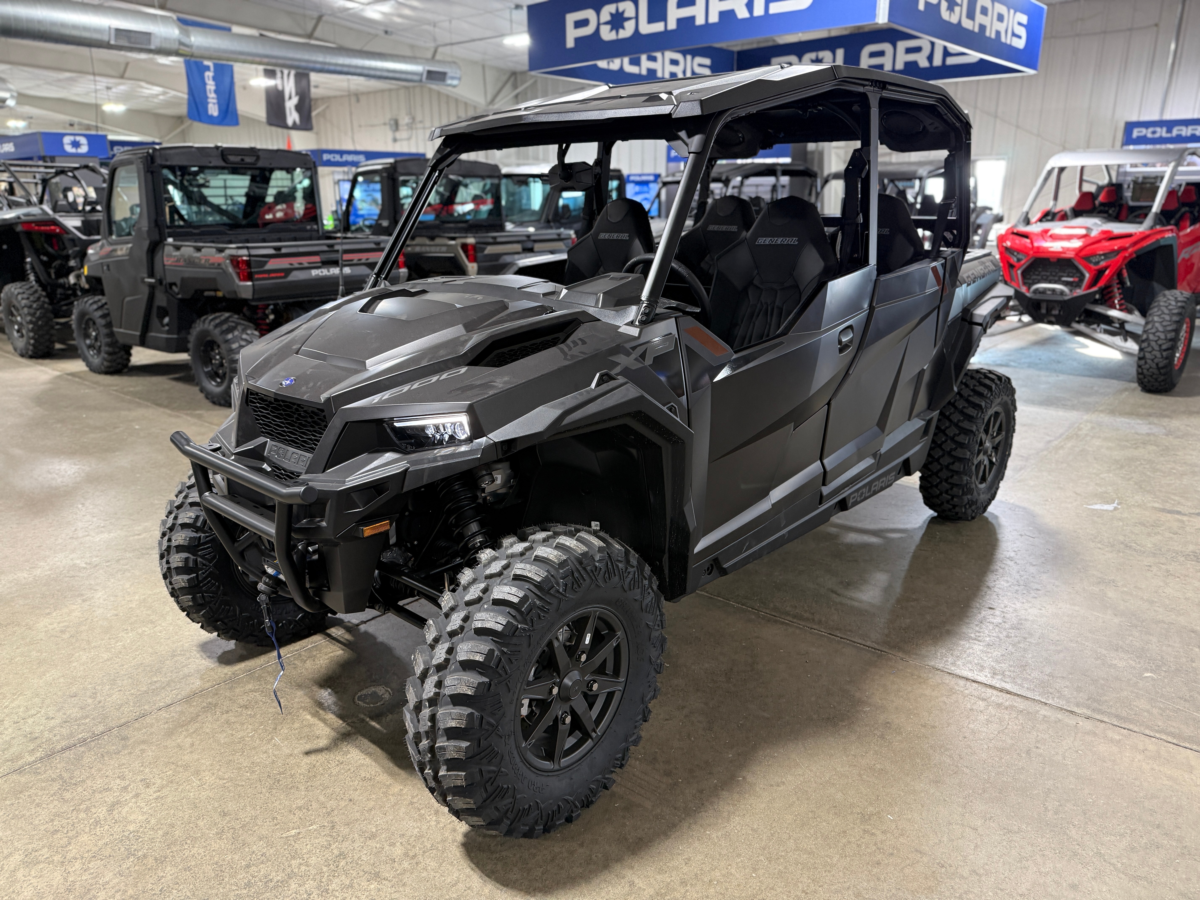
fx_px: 832
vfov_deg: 56.8
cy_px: 450
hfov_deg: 71.6
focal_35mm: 24
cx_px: 600
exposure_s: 1/60
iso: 250
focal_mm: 6.76
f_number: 1.78
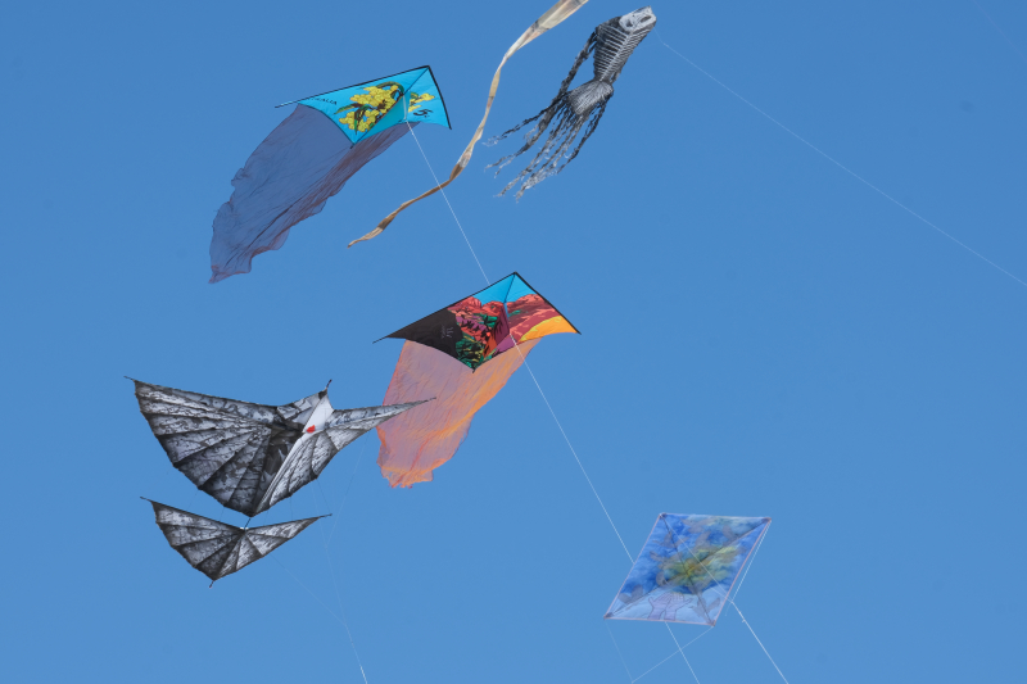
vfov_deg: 5.6
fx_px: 7016
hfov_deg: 8.4
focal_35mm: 246
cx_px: 514
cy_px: 342
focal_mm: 164
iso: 160
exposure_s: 1/125
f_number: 14
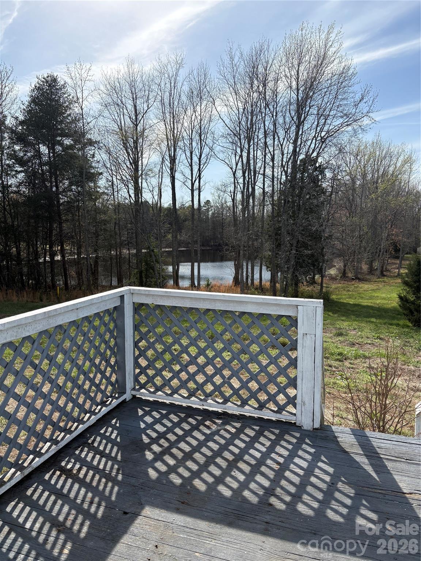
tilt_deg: -7.5
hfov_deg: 53.1
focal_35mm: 26
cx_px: 210
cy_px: 280
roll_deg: -0.1
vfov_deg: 67.3
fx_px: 422
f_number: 1.6
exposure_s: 1/4329
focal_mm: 5.96
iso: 64
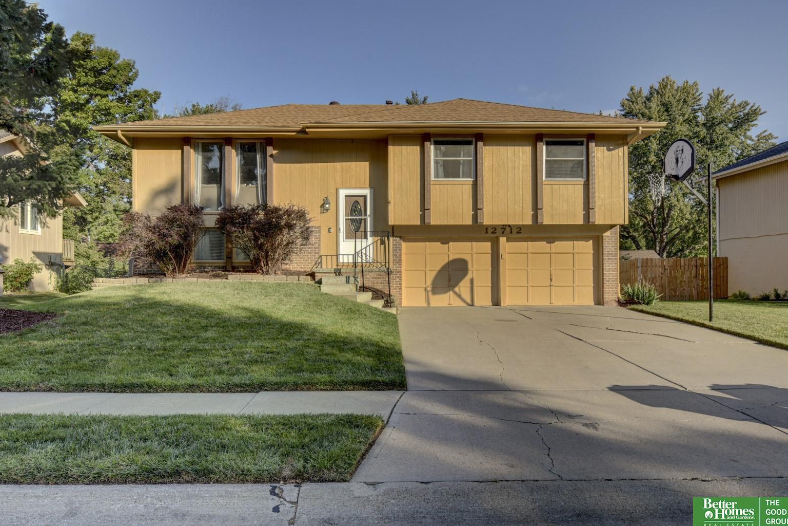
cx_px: 401
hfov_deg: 71.5
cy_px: 254
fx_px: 547
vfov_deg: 51.3
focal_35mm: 25
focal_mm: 16
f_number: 8
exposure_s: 1/320
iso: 400
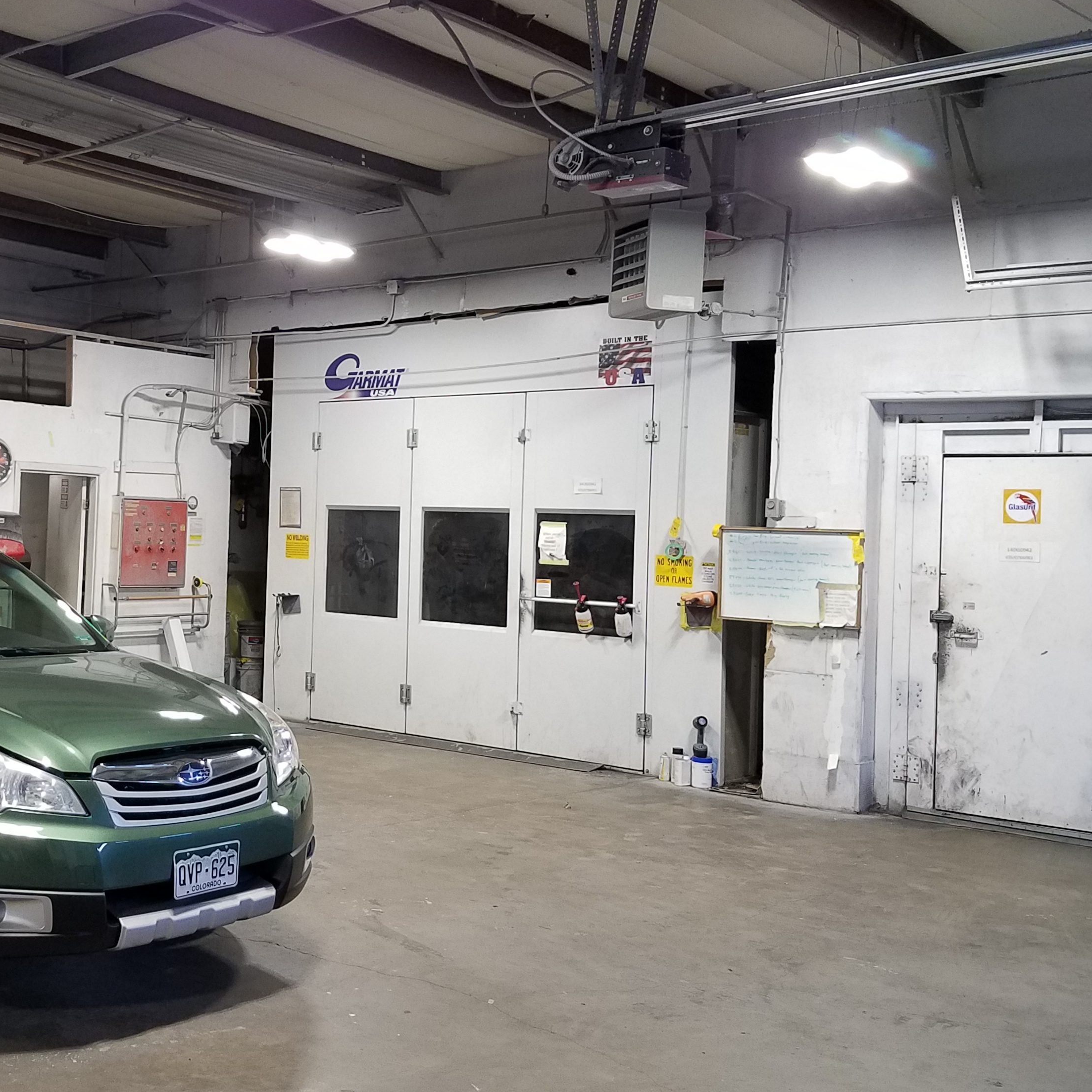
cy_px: 498
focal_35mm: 42
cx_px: 228
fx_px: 1499
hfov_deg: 38.6
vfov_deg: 40.0
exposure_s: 1/60
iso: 100
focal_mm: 4.2
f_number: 1.7
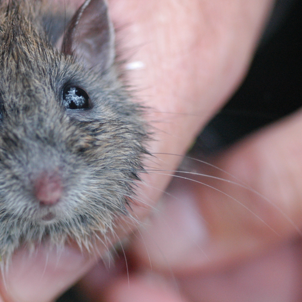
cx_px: 33
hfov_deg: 10.5
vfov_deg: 10.5
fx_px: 1638
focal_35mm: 166
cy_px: 182
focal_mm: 60
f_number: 3.5
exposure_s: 1/125
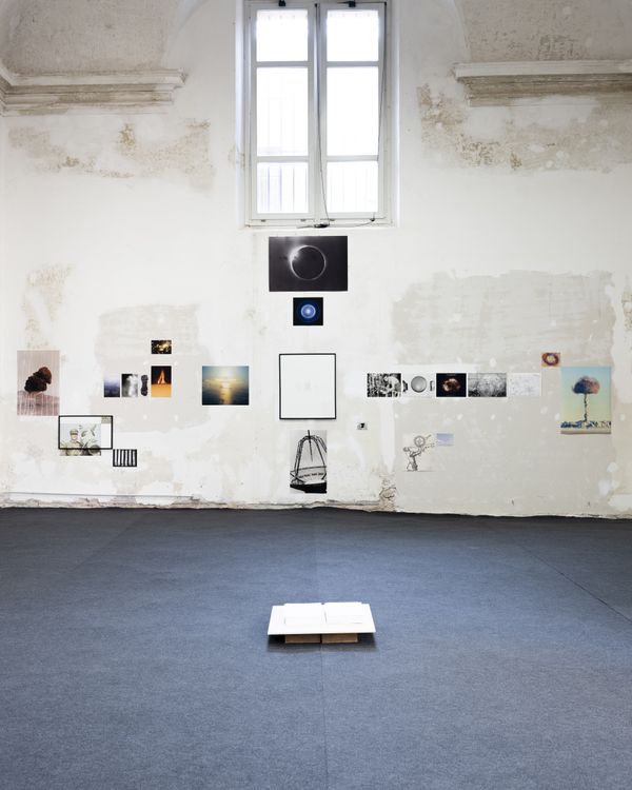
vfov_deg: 49.7
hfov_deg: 40.7
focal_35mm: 36
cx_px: 321
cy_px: 395
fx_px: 852
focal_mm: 35
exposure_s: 1/8
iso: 250
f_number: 7.1
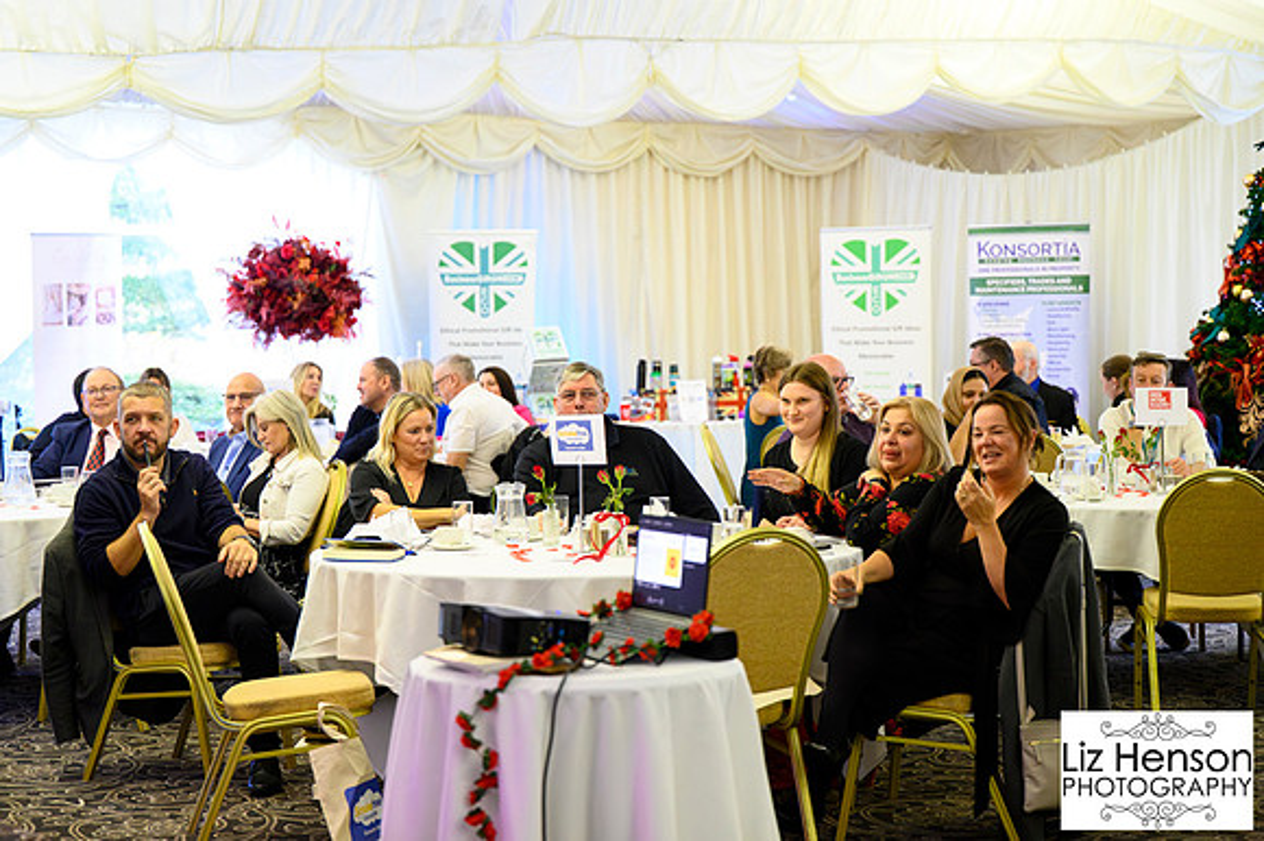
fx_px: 2462
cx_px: 632
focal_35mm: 70
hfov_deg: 28.8
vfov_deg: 19.4
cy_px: 420
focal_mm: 70
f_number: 2.8
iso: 12800
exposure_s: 1/200
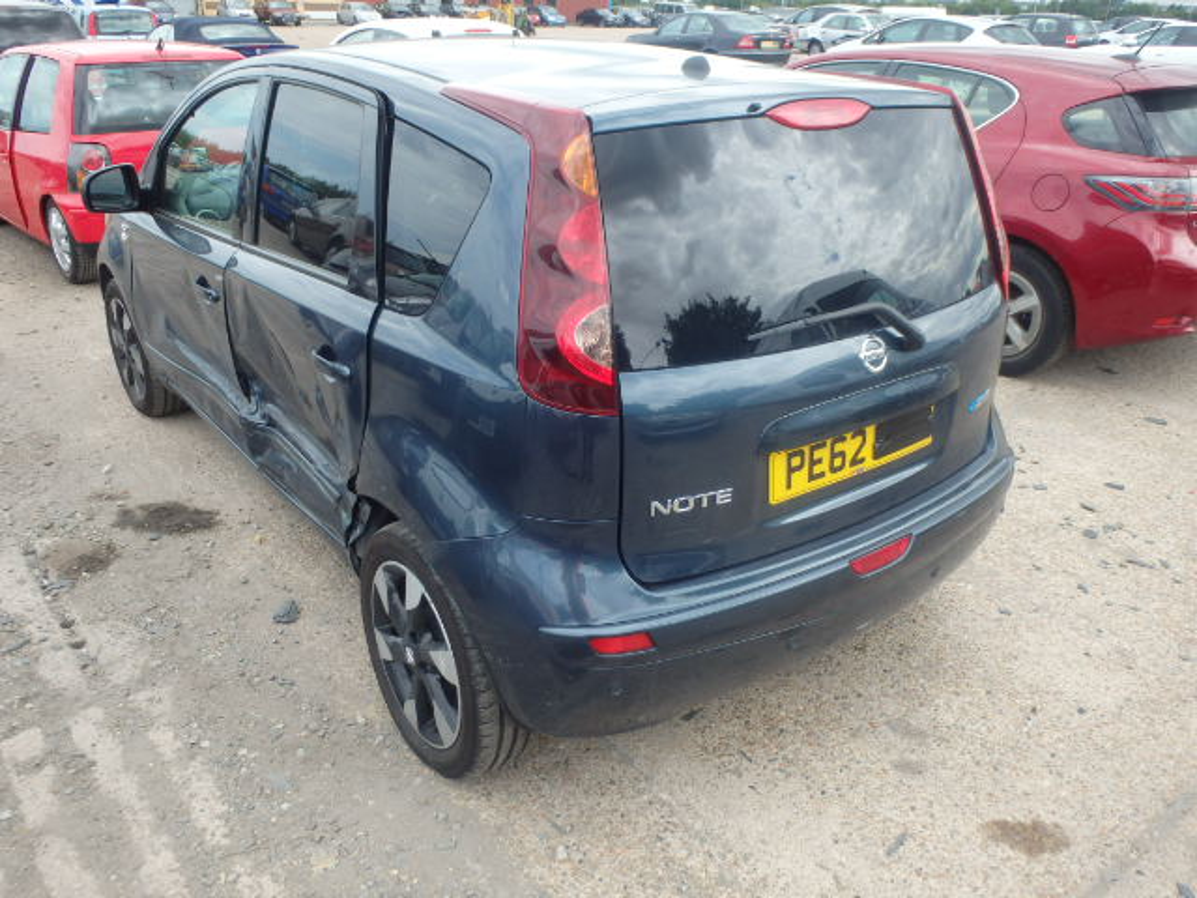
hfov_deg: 63.4
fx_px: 968
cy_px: 449
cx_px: 598
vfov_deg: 49.7
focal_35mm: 28
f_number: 3.9
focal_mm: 5
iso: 125
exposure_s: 1/250
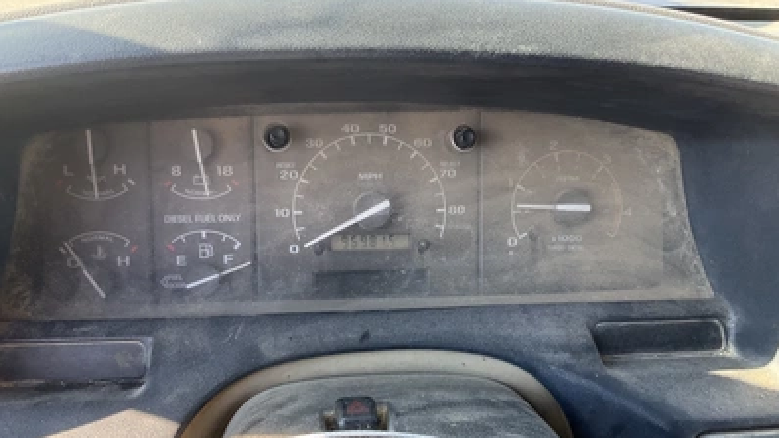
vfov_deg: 36.6
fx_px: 661
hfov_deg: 61.0
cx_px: 392
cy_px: 253
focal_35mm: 32
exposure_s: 1/130
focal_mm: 3
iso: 32
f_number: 1.8
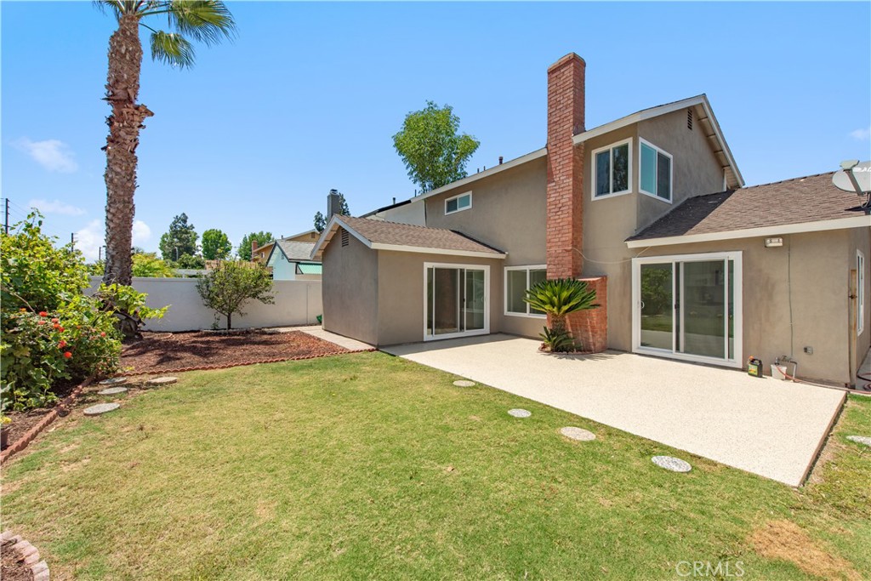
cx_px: 436
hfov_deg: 104.2
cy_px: 290
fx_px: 339
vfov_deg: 81.2
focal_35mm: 14
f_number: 11
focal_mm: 14
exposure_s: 1/500
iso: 200
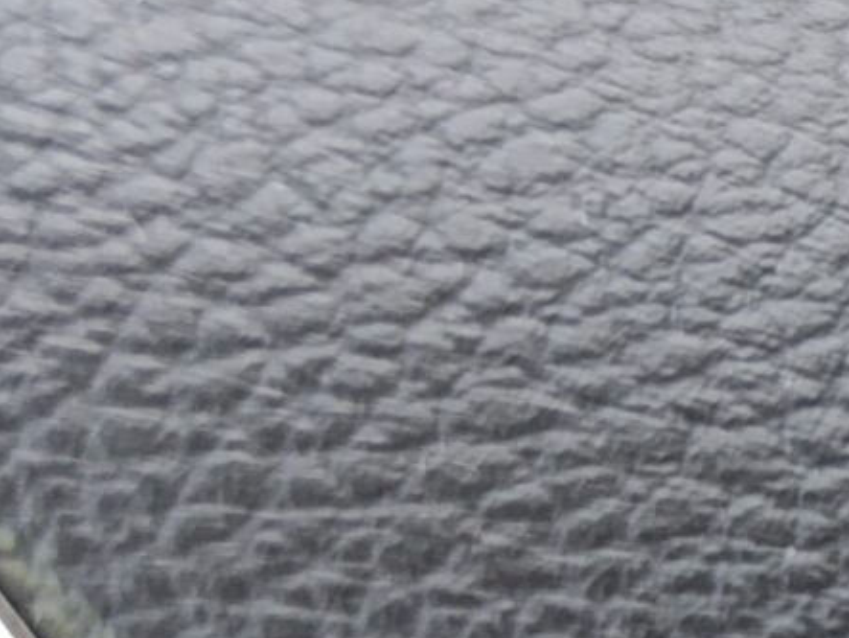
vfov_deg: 11.0
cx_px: 1989
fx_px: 3265
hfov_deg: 12.1
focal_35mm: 133
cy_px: 732
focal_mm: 6.14
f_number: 1.6
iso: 200
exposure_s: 1/100
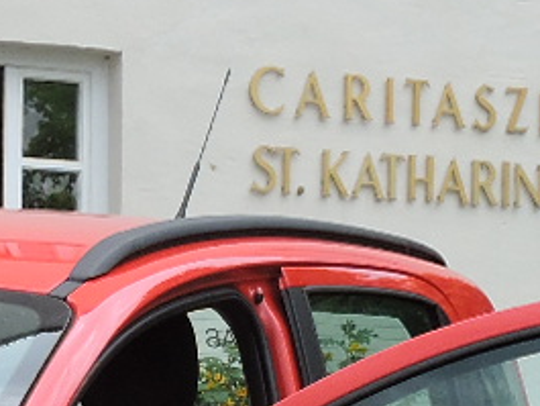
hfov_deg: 10.9
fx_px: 2825
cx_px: 183
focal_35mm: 181
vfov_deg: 8.1
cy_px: 475
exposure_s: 1/250
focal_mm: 5.4
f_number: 3.5
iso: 100
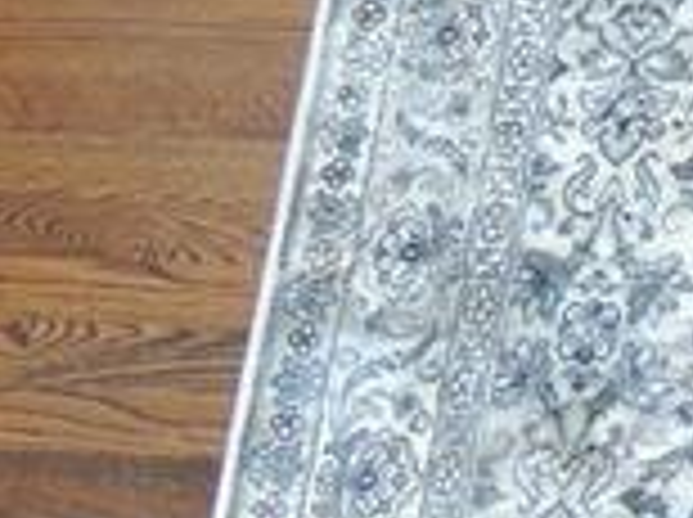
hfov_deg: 6.9
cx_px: 1791
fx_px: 5317
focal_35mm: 266
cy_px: -991
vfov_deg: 5.3
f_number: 3.3
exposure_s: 1/50
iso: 280
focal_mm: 7.1
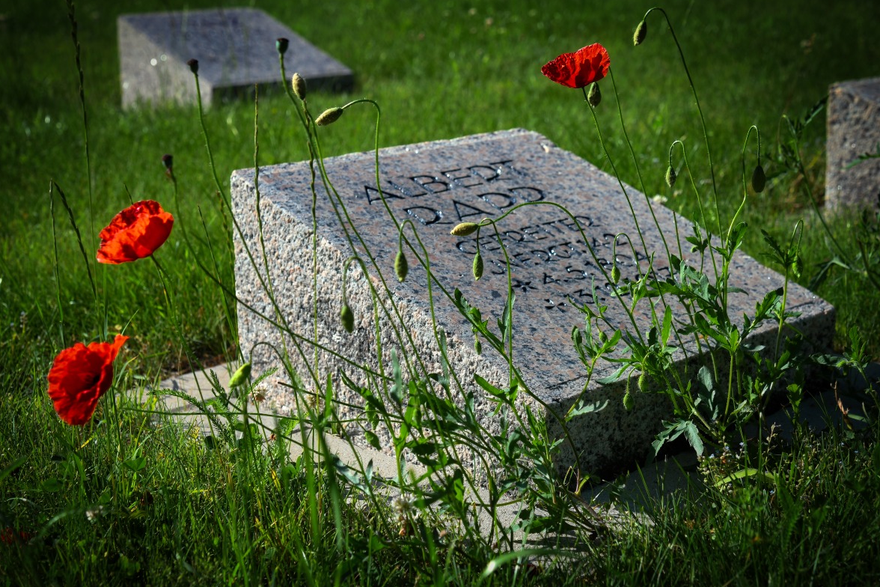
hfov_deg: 38.9
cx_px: 432
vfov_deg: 26.5
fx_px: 1247
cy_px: 297
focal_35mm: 51
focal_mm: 50
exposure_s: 1/800
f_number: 6.3
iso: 200
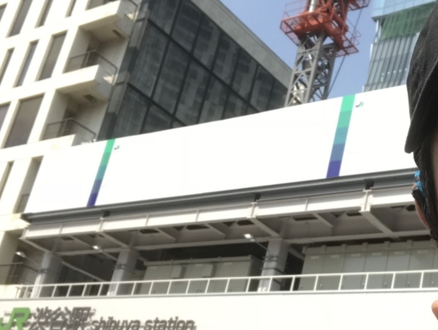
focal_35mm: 63
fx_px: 798
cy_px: 222
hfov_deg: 30.2
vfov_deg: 23.2
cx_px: 326
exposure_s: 1/871
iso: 25
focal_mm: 2.87
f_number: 2.2
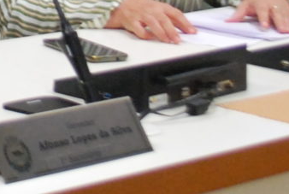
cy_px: -188
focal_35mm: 227
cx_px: -181
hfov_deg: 8.8
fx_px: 1826
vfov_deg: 5.9
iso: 800
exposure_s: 1/80
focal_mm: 20
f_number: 4.5
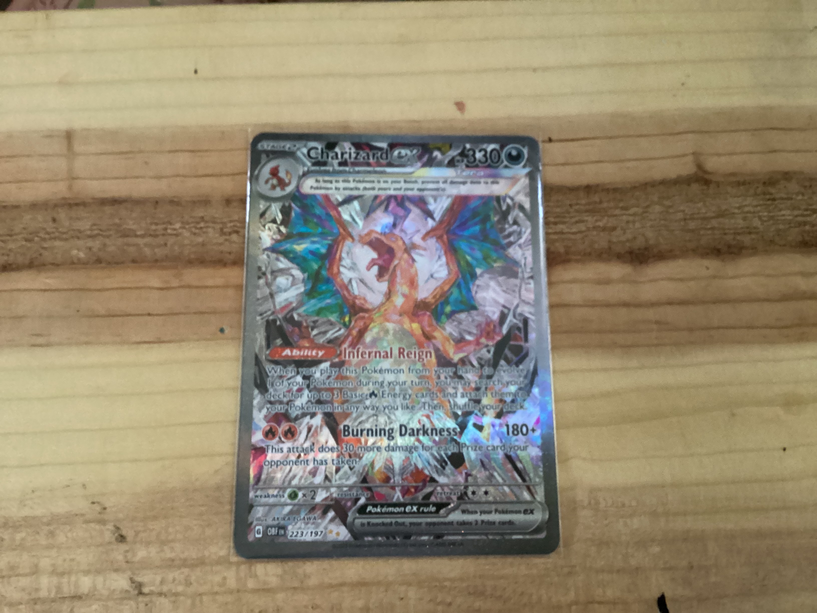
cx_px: 408
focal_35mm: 31
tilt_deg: -76.6
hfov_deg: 58.4
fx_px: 732
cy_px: 306
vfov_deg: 45.4
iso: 640
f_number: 2.4
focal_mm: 3.3
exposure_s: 1/30
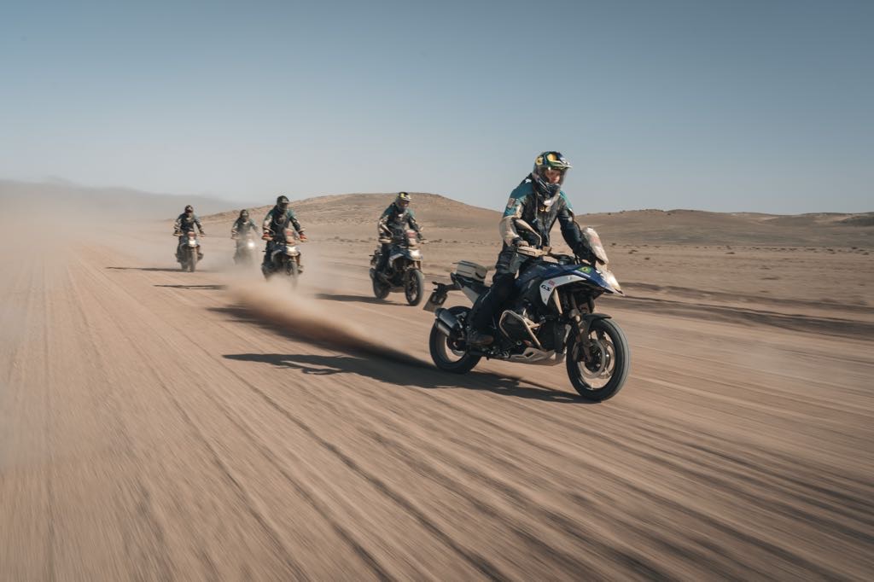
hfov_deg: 58.7
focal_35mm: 32
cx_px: 437
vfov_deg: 41.1
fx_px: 777
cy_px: 291
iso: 100
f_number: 11
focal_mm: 32
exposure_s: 1/100
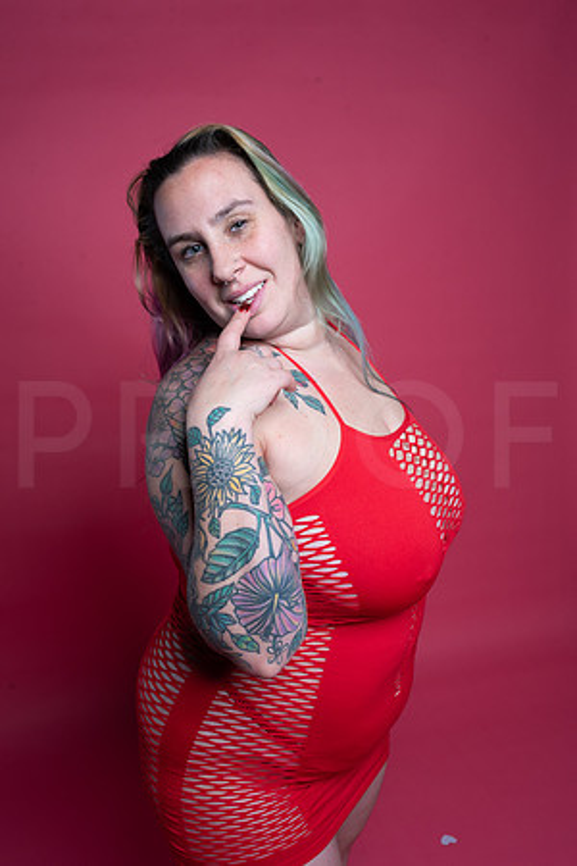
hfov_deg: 37.9
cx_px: 288
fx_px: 841
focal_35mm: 35
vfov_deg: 54.4
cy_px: 433
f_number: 11
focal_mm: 35
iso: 250
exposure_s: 1/160
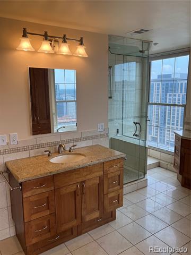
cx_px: 96
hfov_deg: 49.7
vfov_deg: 63.4
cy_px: 128
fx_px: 206
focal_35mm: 28
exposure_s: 1/120
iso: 40
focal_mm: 3.99
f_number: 1.8
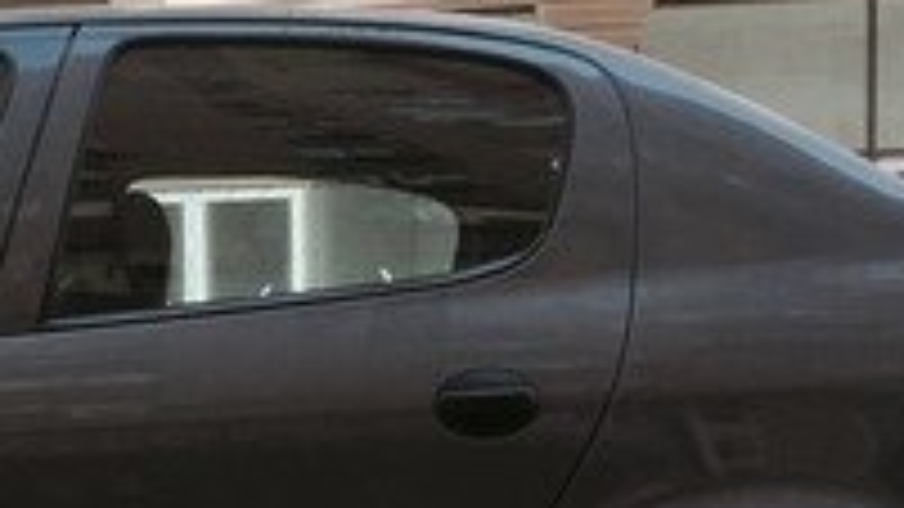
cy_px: 726
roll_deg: +1.3
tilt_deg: -4.5
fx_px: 2493
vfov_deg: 11.2
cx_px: -27
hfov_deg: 19.9
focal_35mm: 104
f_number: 2.2
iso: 25
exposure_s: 1/425
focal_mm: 4.15
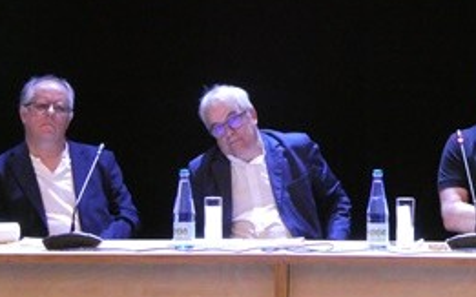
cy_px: 40
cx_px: 257
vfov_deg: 8.0
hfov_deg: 12.8
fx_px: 2127
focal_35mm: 164
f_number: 4.8
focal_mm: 15
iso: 1600
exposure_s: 1/15
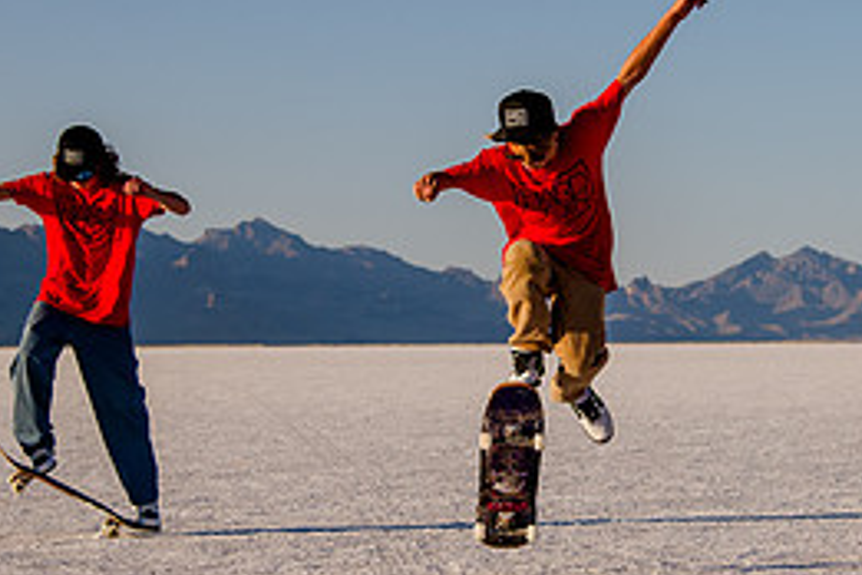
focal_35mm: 131
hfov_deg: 15.6
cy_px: 239
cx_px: 546
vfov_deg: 10.5
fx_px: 3136
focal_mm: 46
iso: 200
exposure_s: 1/2500
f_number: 4
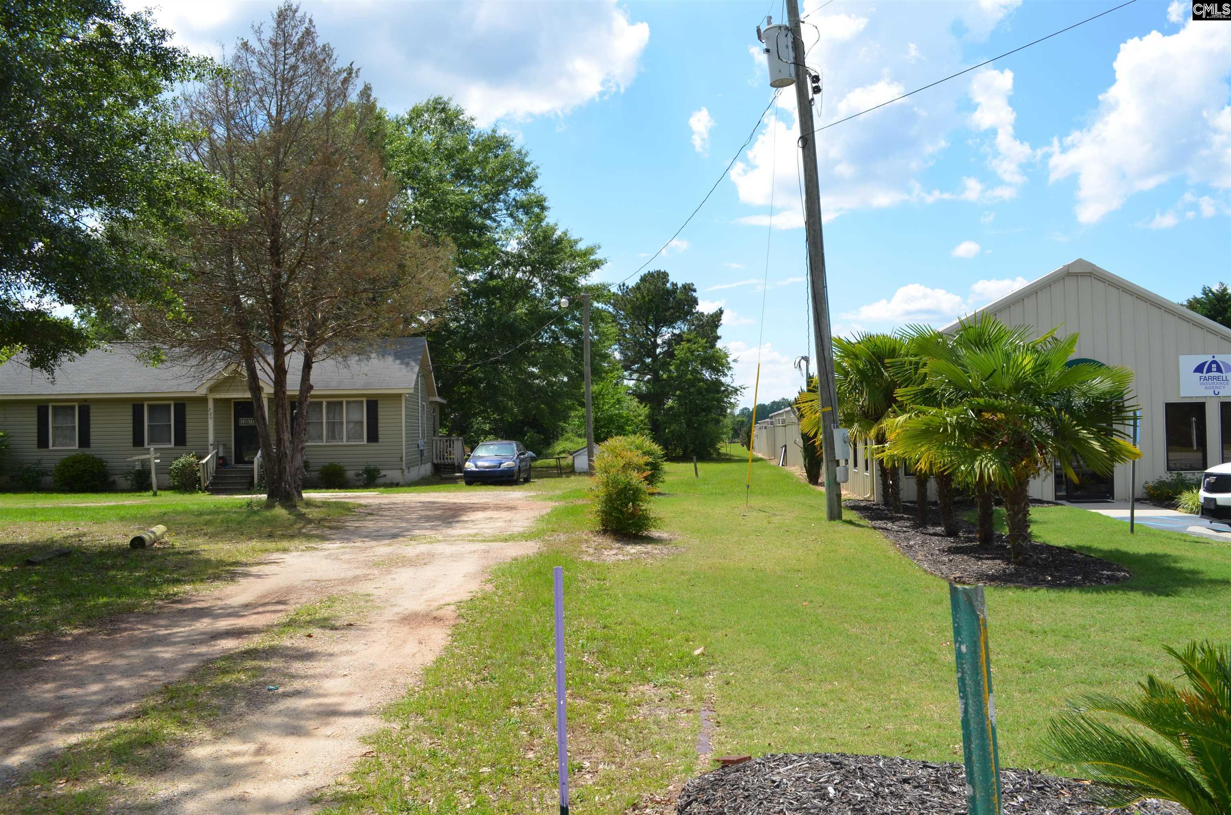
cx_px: 616
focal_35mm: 27
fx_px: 921
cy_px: 408
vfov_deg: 47.7
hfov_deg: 67.5
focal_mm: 18
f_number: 9
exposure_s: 1/200
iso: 100
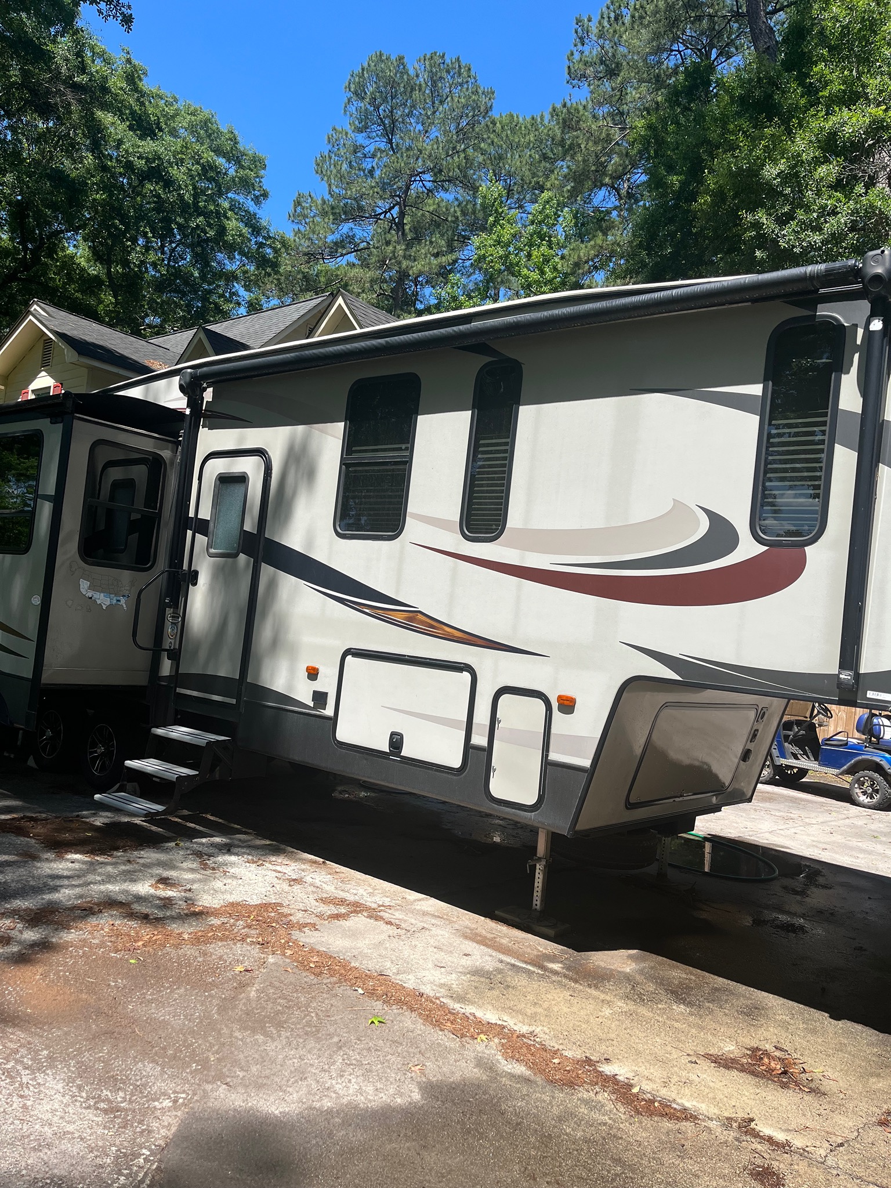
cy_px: 594
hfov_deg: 53.1
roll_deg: -5.6
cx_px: 446
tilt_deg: +4.0
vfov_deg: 67.3
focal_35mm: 26
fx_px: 892
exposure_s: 1/2410
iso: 50
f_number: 1.6
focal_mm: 5.1
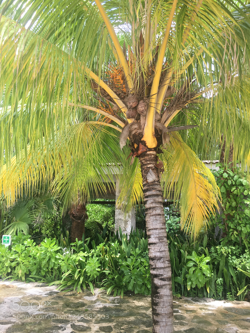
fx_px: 279
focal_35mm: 29
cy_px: 166
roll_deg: -1.8
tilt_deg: +9.7
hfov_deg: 48.2
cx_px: 125
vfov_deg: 61.7
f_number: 2.2
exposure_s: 1/175
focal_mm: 4.15
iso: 25
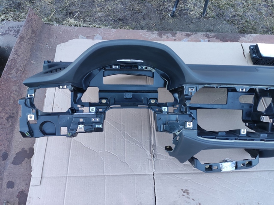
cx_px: 137
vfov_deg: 54.9
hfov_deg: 69.4
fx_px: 198
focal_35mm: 25
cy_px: 102
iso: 209
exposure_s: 1/120
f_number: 1.89
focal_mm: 5.43
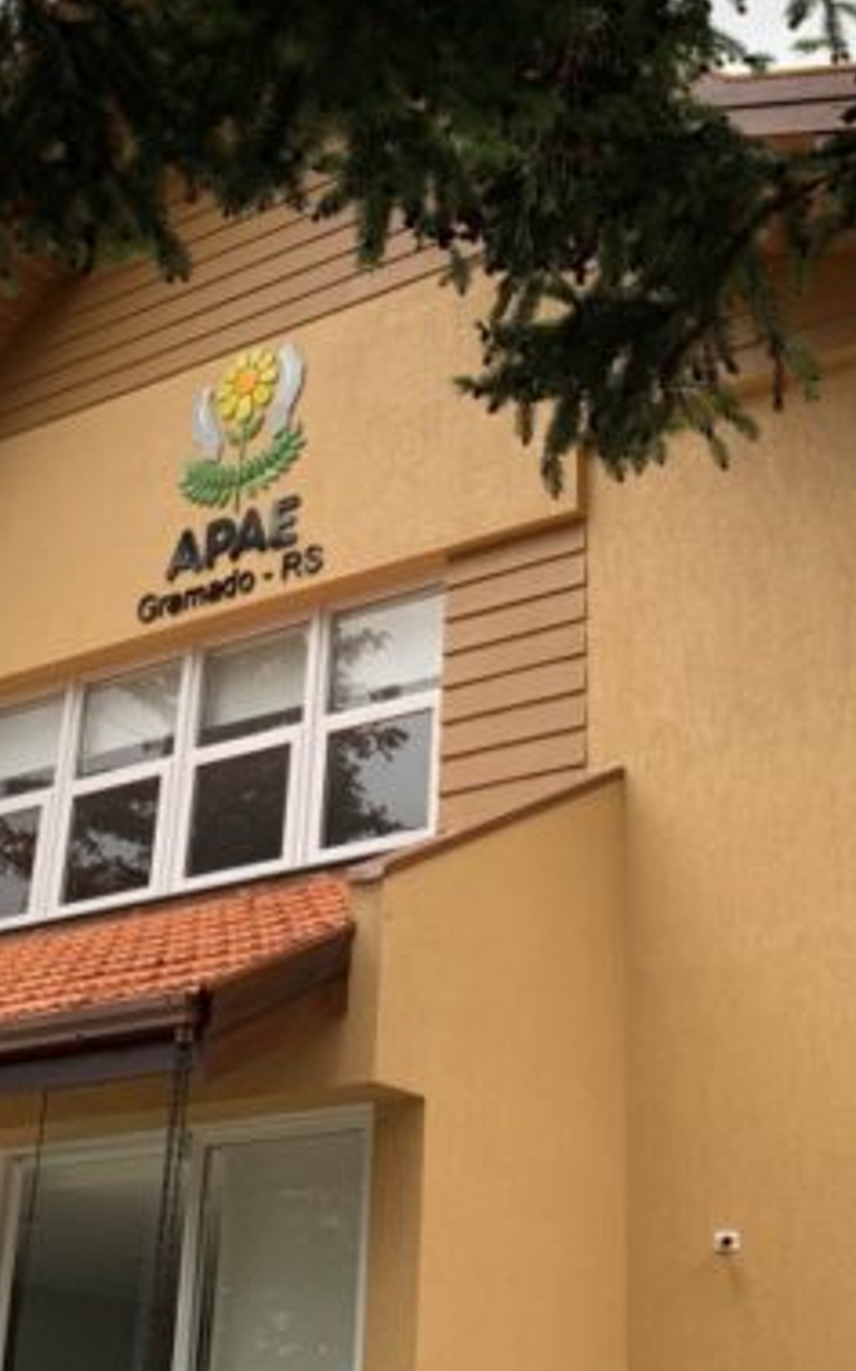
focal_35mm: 56
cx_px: 424
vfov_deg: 36.0
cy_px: 490
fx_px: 2092
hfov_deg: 23.1
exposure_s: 1/392
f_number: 1.8
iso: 25
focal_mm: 4.25
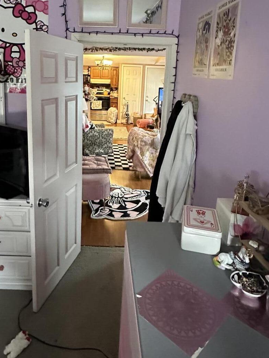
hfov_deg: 51.1
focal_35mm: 27
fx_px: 280
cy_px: 129
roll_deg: -2.7
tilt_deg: -11.2
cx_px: 109
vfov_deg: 64.2
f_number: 2.2
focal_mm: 2.22
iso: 1000
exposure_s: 1/60
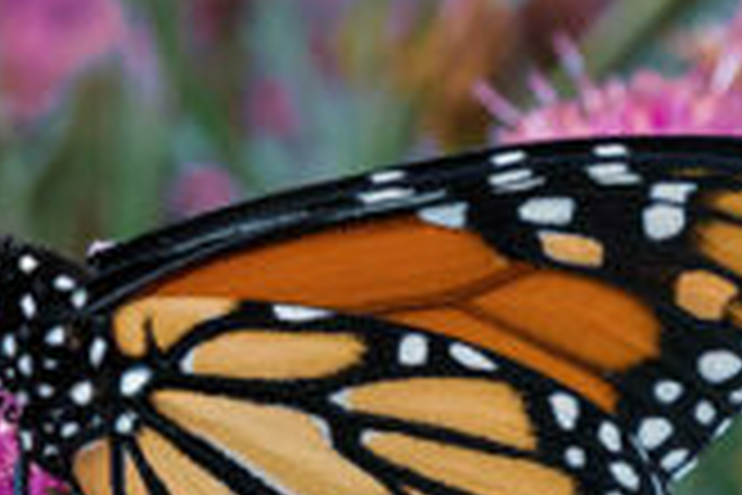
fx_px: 33655
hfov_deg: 1.3
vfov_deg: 0.8
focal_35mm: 1633
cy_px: 234
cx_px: -220
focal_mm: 300
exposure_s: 1/550
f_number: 8
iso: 800
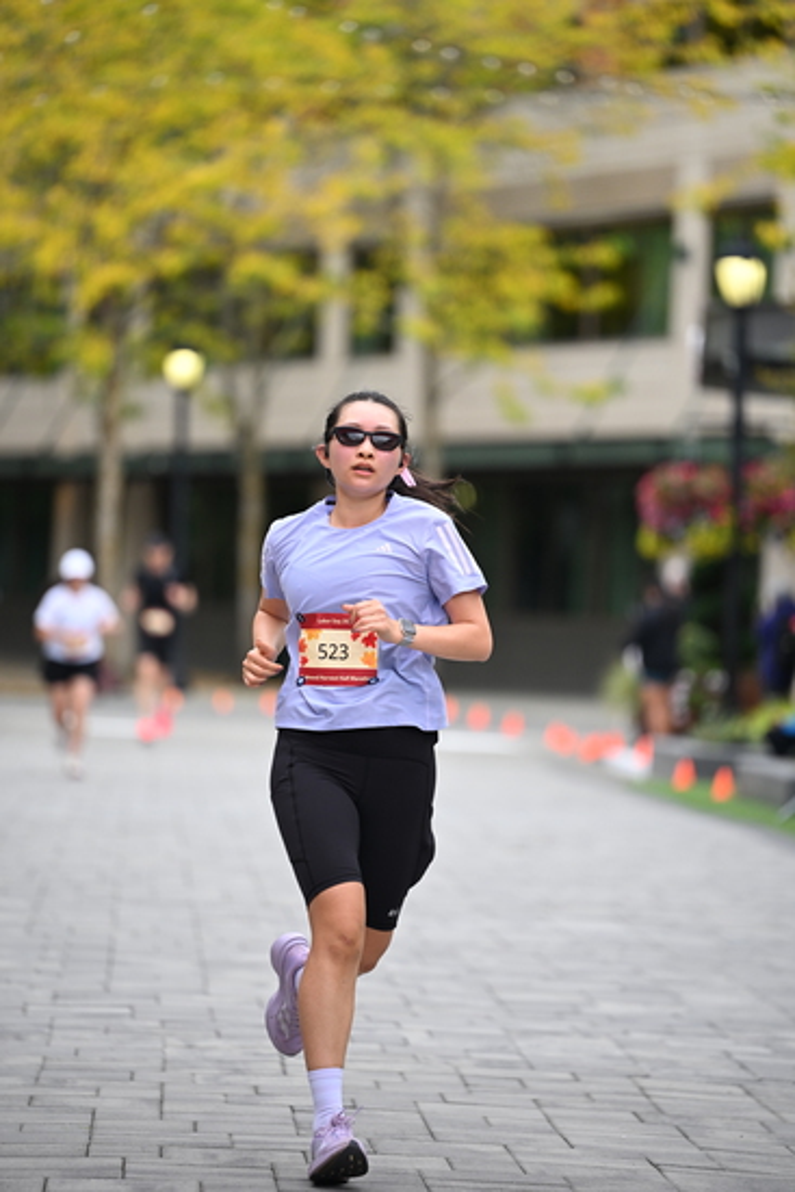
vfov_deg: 11.7
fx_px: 5793
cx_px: 398
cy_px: 596
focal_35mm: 175
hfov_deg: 7.9
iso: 640
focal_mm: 175
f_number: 2.8
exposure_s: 1/2000
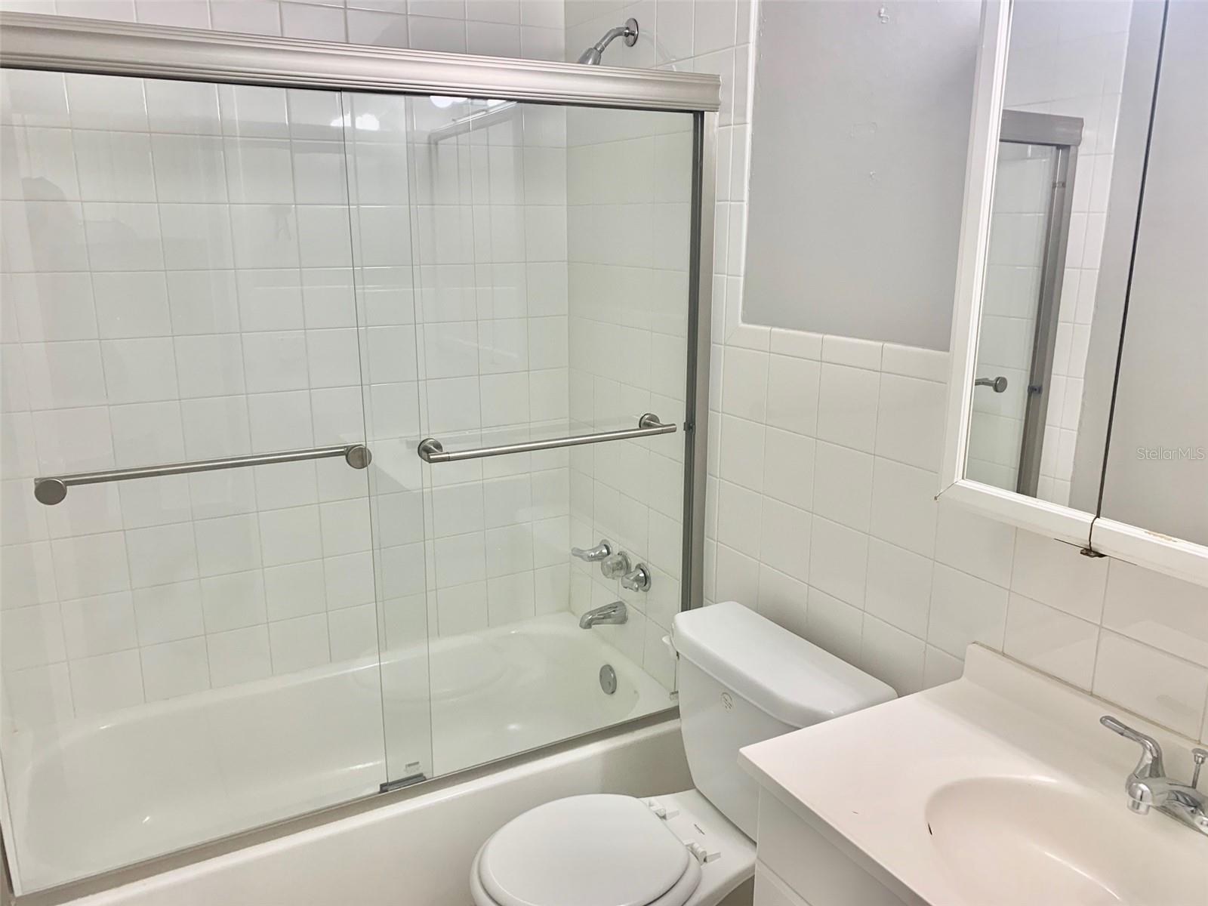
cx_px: 604
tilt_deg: -13.5
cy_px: 453
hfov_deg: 67.3
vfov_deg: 53.1
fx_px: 907
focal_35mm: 26
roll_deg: -0.4
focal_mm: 4.25
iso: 64
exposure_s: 1/60
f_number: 1.8
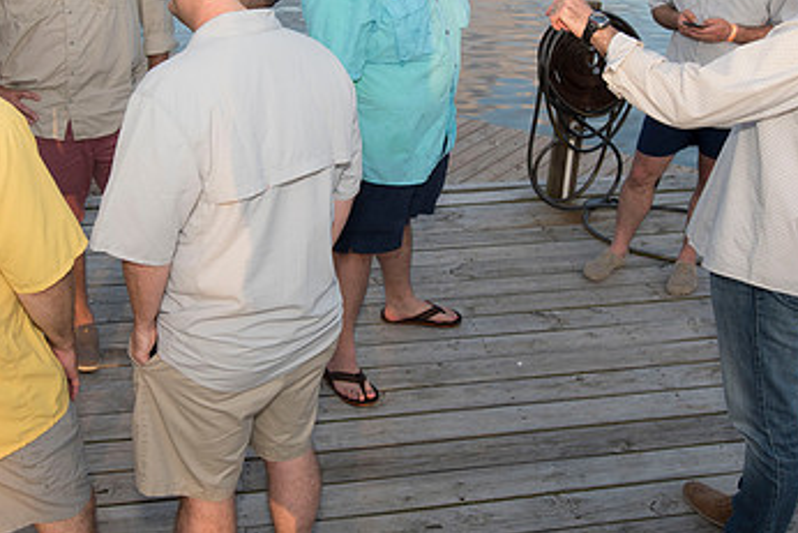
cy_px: 151
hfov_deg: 41.9
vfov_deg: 28.4
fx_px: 1042
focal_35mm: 47
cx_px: 371
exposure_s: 1/200
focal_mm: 28
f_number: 5
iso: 250
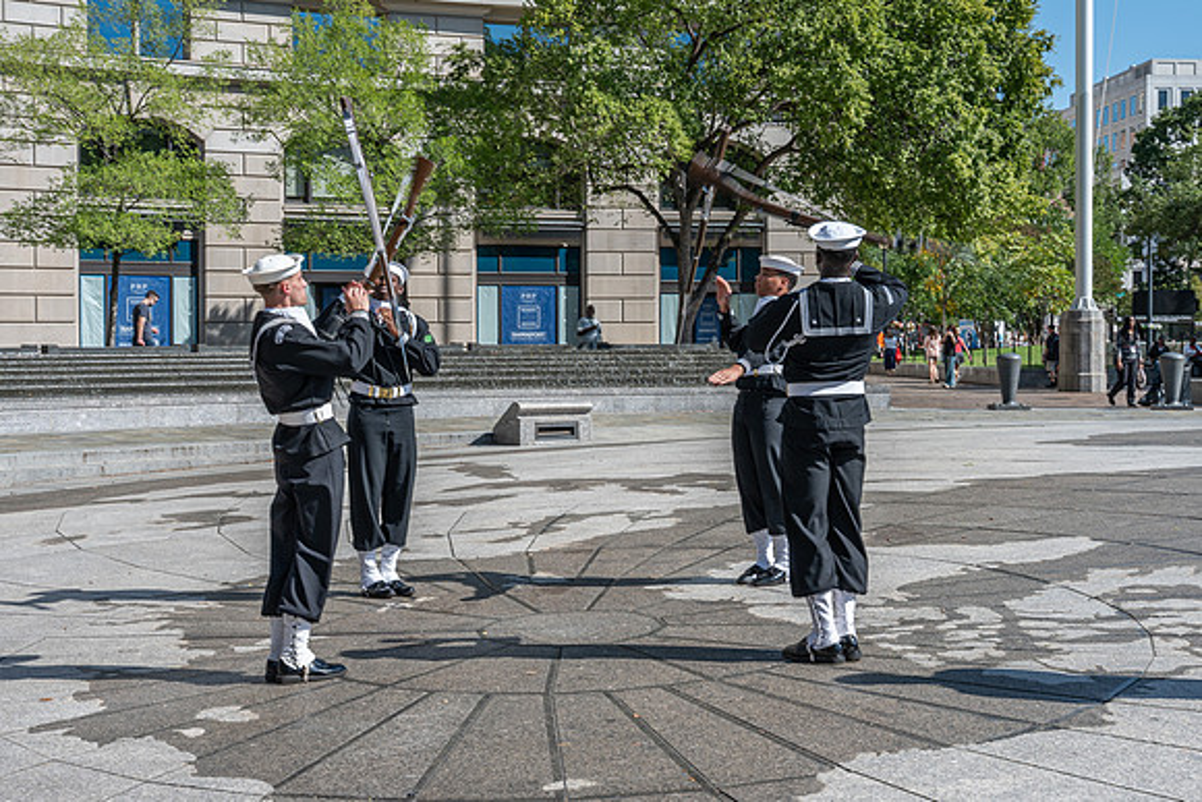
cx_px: 718
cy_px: 384
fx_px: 1681
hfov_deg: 39.2
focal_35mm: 50
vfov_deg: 26.8
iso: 160
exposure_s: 1/200
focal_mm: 38
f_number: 11
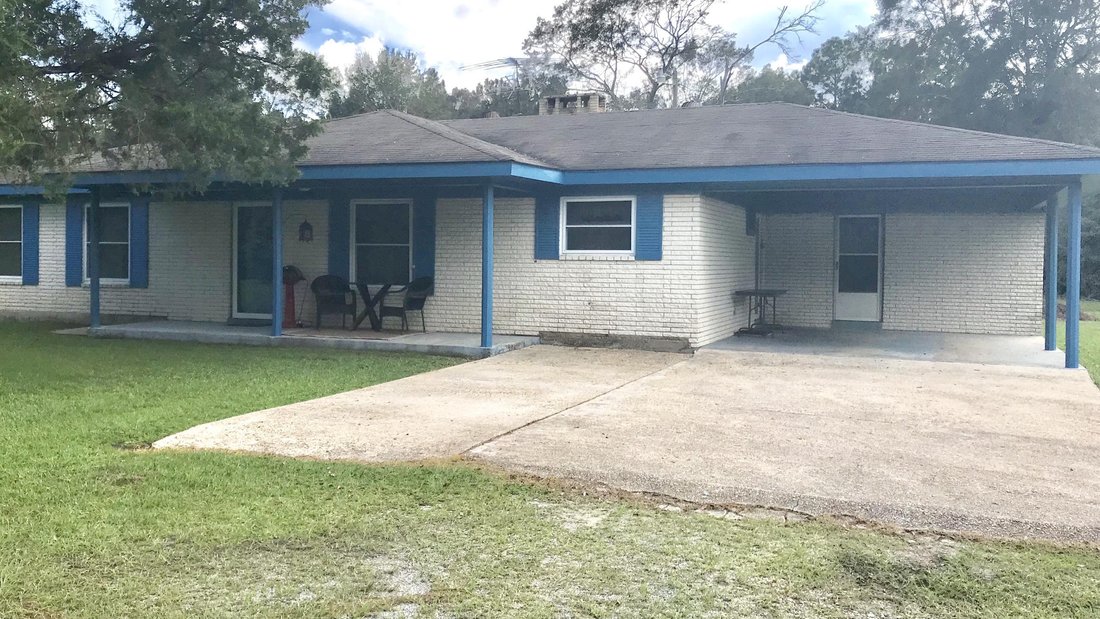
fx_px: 992
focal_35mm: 34
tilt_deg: -1.8
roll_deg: -1.2
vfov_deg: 34.6
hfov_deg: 57.9
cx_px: 496
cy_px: 287
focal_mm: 3.99
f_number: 1.8
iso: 20
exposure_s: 1/2398
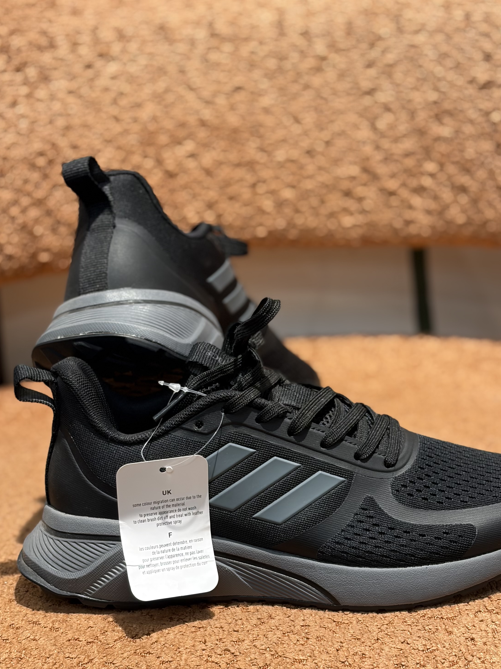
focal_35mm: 72
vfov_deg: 27.0
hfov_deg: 20.4
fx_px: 1389
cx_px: 290
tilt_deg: -13.5
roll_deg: +2.2
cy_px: 318
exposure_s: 1/50
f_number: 1.6
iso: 40
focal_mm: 5.96
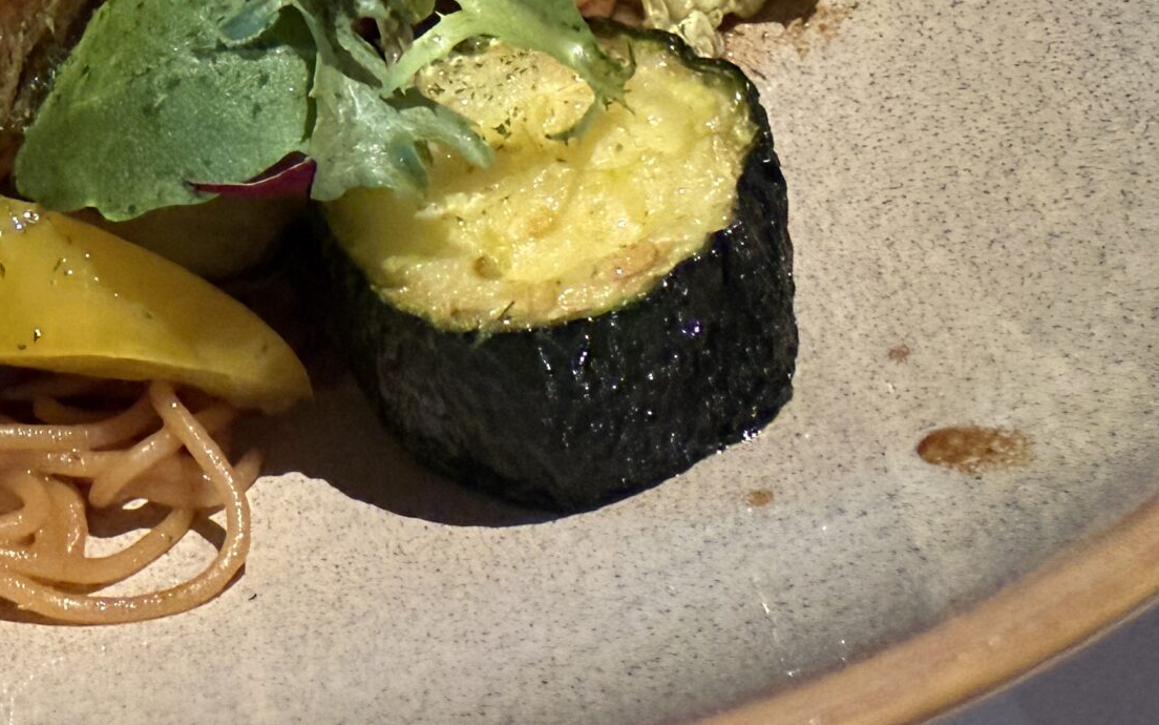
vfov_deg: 20.5
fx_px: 1864
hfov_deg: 31.2
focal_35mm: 59
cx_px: -70
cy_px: -163
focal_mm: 2.22
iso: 640
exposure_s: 1/60
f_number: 2.2
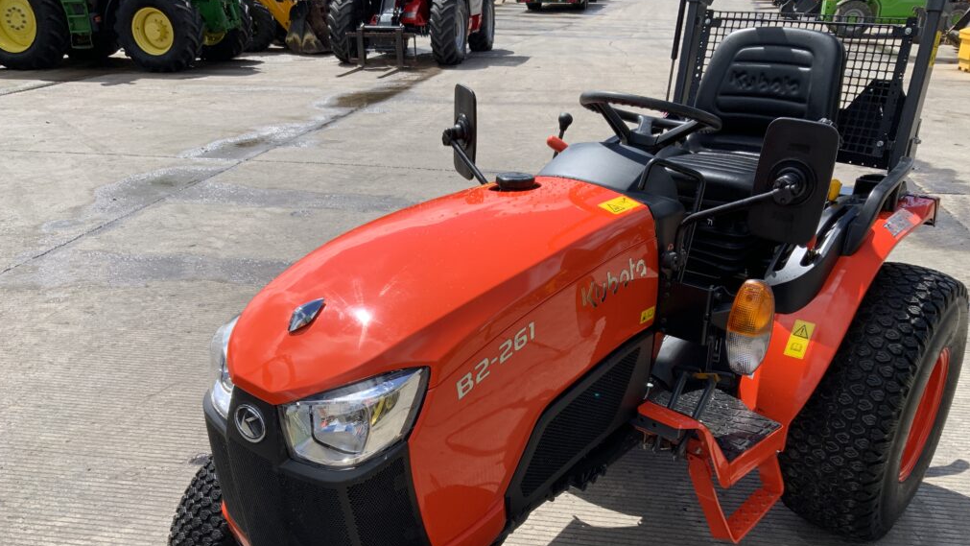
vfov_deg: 36.4
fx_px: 823
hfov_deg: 61.0
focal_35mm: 32
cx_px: 484
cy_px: 358
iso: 16
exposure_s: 1/1786
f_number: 1.8
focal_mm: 3
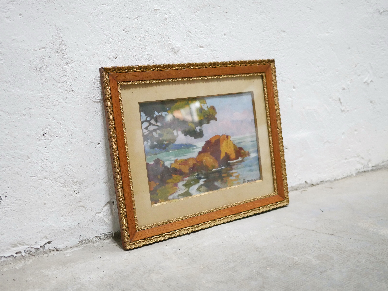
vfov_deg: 36.0
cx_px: 194
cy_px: 146
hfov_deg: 46.8
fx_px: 449
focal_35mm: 40
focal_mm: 20
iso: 3200
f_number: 1.7
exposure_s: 1/60
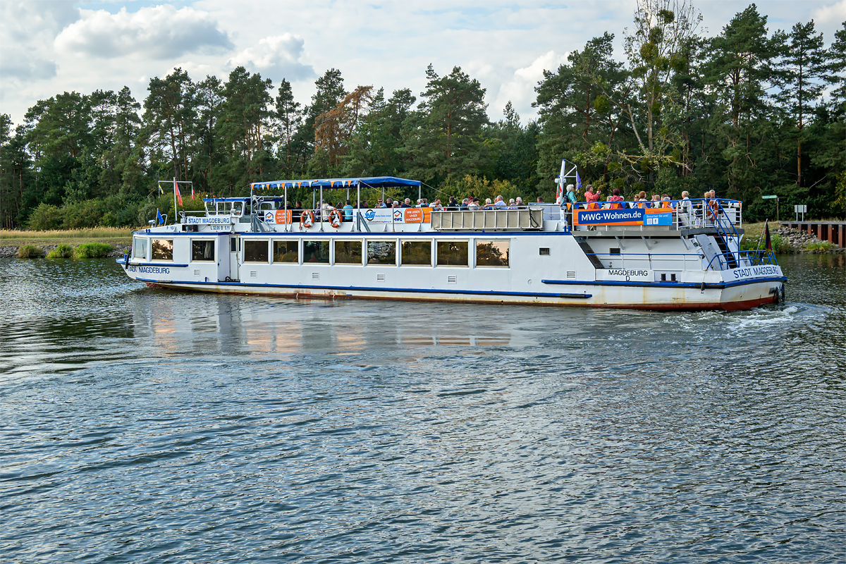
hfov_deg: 40.0
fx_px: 1163
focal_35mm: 50
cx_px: 423
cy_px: 282
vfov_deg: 27.3
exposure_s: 1/750
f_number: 8
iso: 200
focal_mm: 33
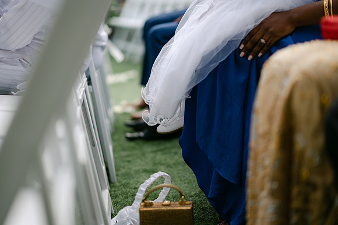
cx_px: 169
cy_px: 112
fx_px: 798
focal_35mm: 85
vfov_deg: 16.1
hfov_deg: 23.9
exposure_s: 1/500
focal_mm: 85
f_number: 2
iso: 100
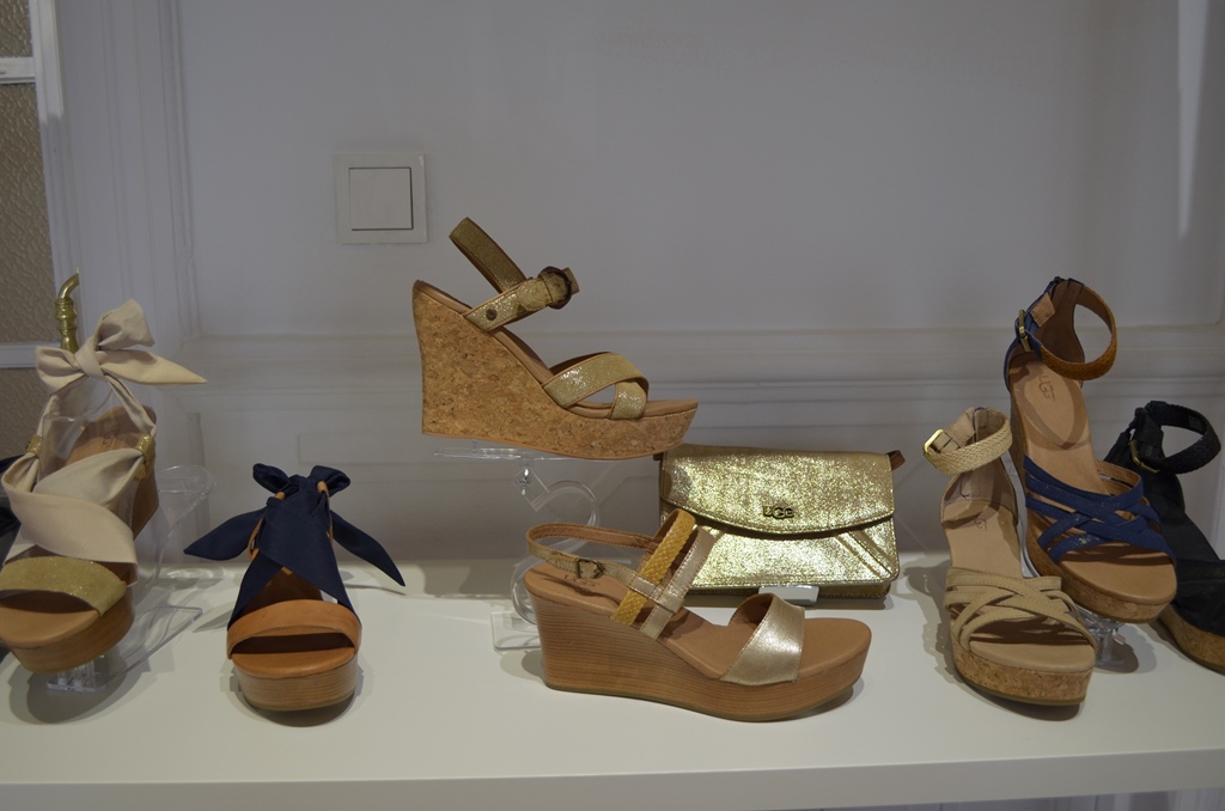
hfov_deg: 57.3
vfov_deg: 39.8
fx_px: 1120
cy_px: 406
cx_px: 612
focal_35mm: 33
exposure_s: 1/100
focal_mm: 22
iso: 400
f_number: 3.8
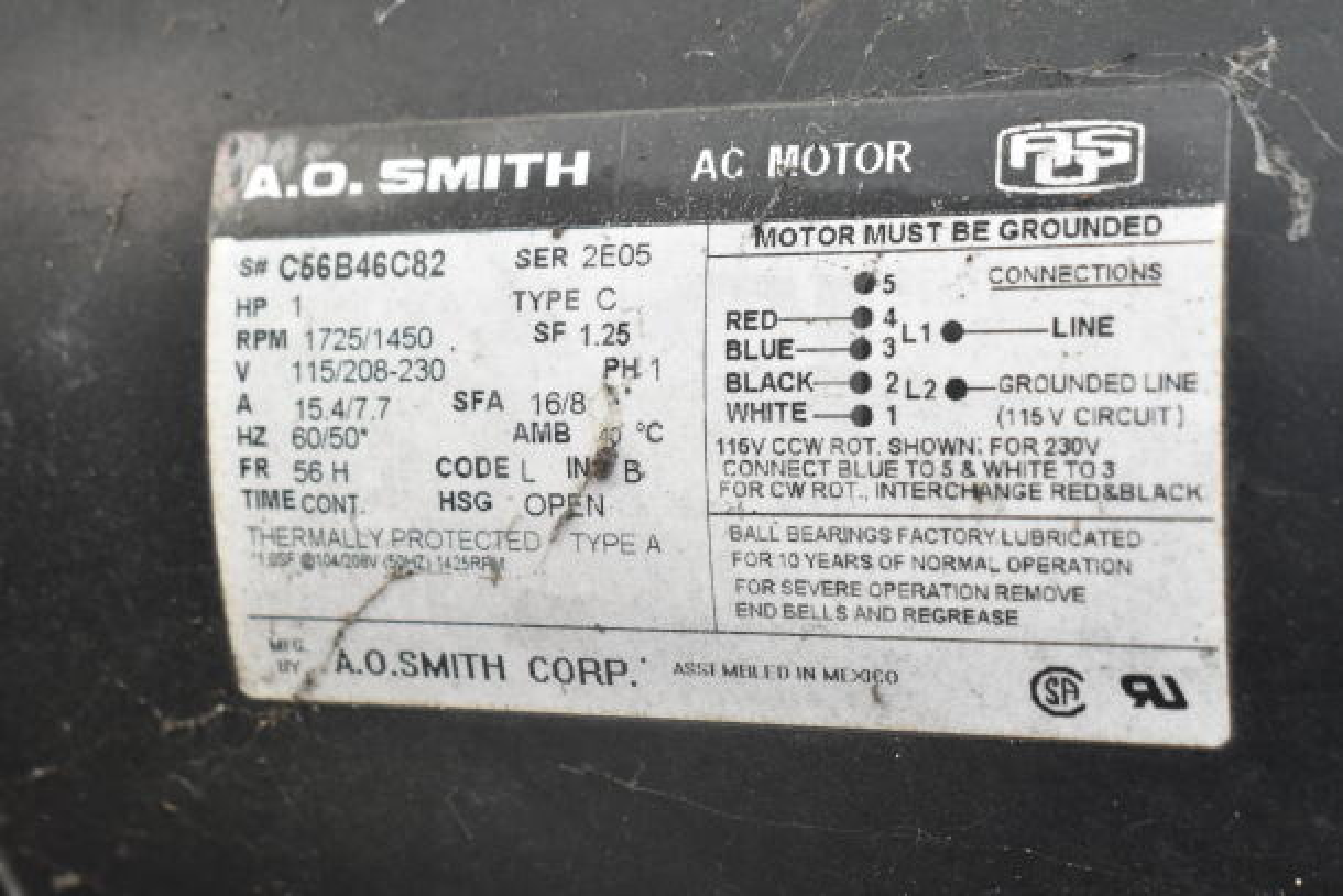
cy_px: 448
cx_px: 672
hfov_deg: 31.9
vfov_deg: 21.6
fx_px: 2351
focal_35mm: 63
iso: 1600
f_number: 9
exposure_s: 1/500
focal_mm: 42
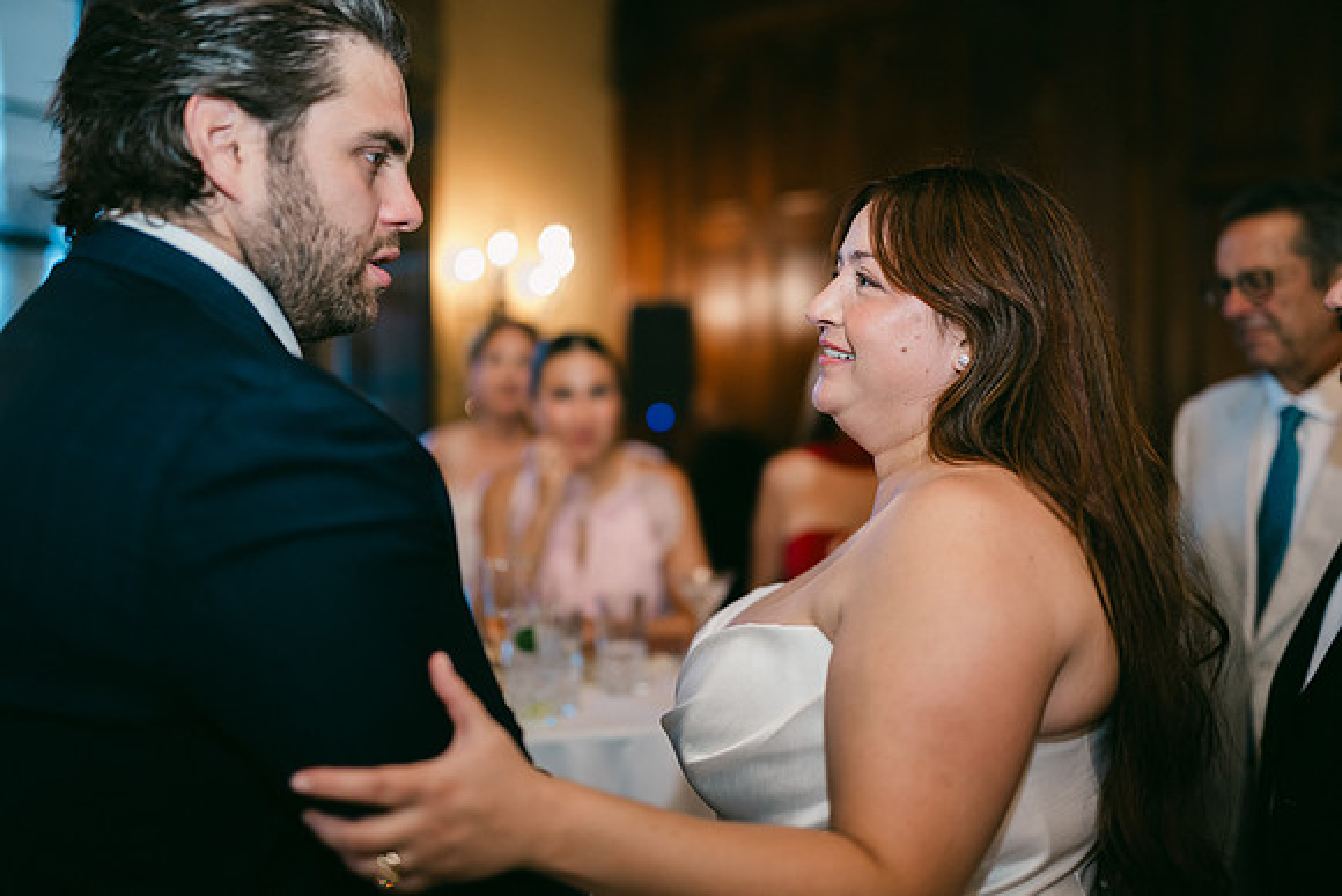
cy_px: 448
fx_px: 1305
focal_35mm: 35
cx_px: 671
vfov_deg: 37.9
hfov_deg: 54.4
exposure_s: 1/125
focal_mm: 35
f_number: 1.2
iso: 640
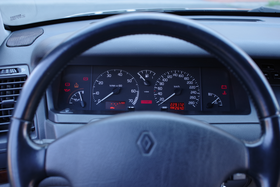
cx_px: 140
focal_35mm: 50
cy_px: 94
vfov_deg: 27.0
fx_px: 389
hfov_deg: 39.6
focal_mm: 50
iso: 800
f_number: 5
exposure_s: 1/80
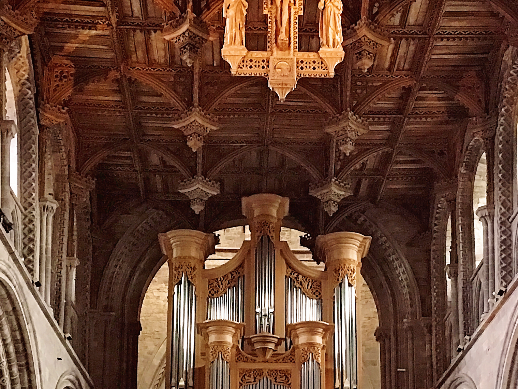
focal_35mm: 77
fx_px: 1152
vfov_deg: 18.9
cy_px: 339
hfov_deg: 25.3
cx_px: 293
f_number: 2.2
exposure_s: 1/25
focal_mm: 4.15
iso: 200
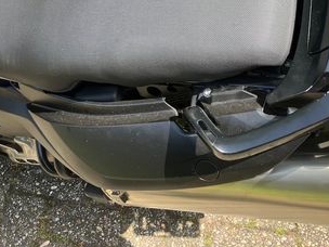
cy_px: -1
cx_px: 96
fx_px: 561
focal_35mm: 59
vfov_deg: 23.7
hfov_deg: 32.3
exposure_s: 1/363
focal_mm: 3.99
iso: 32
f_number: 1.8
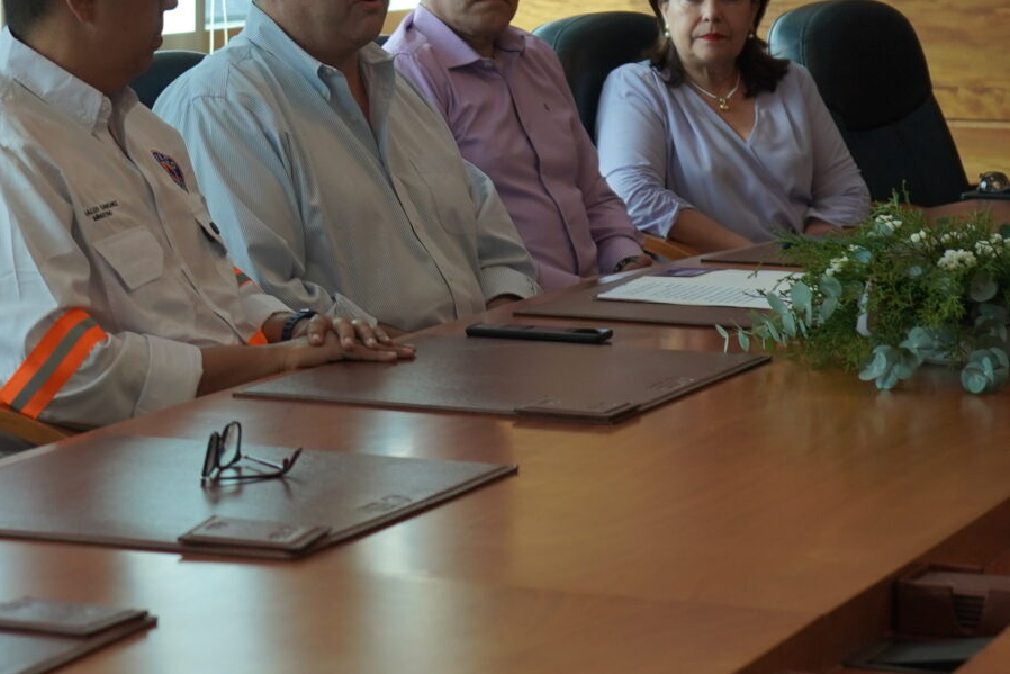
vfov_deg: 10.2
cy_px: 4
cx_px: -40
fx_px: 3760
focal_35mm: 134
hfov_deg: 15.0
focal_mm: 47
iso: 250
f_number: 4.5
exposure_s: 1/160
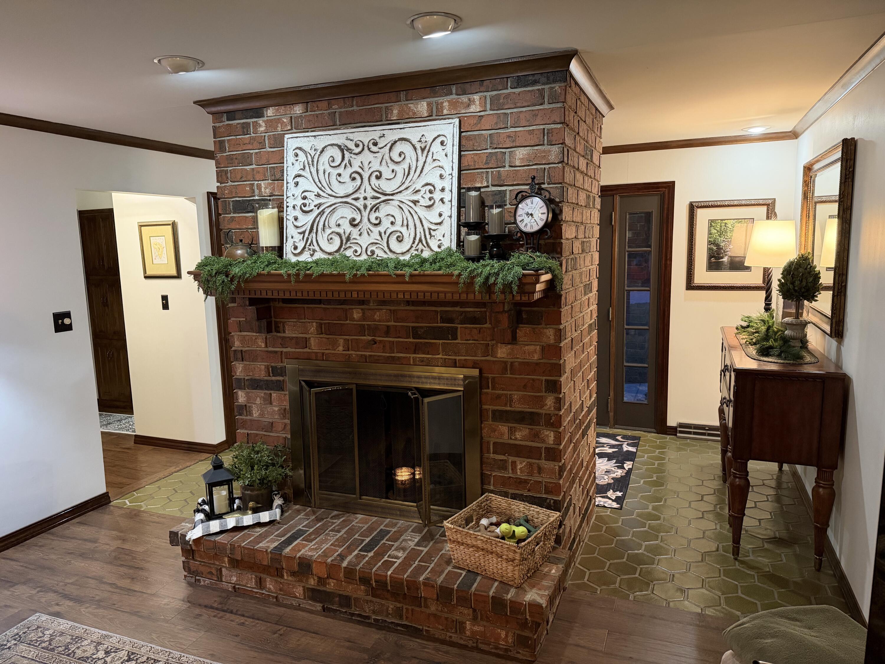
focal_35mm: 24
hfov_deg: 71.6
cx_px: 442
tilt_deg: -7.7
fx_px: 614
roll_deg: +1.1
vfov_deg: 56.8
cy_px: 332
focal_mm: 6.76
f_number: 1.78
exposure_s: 1/60
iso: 500
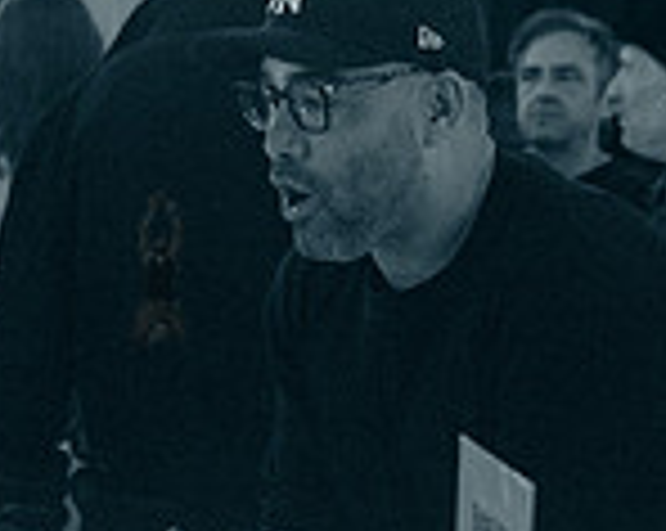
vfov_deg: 11.9
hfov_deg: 14.9
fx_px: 2539
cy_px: 263
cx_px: 158
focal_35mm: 129
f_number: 3.5
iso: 8000
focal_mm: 35
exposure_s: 1/125
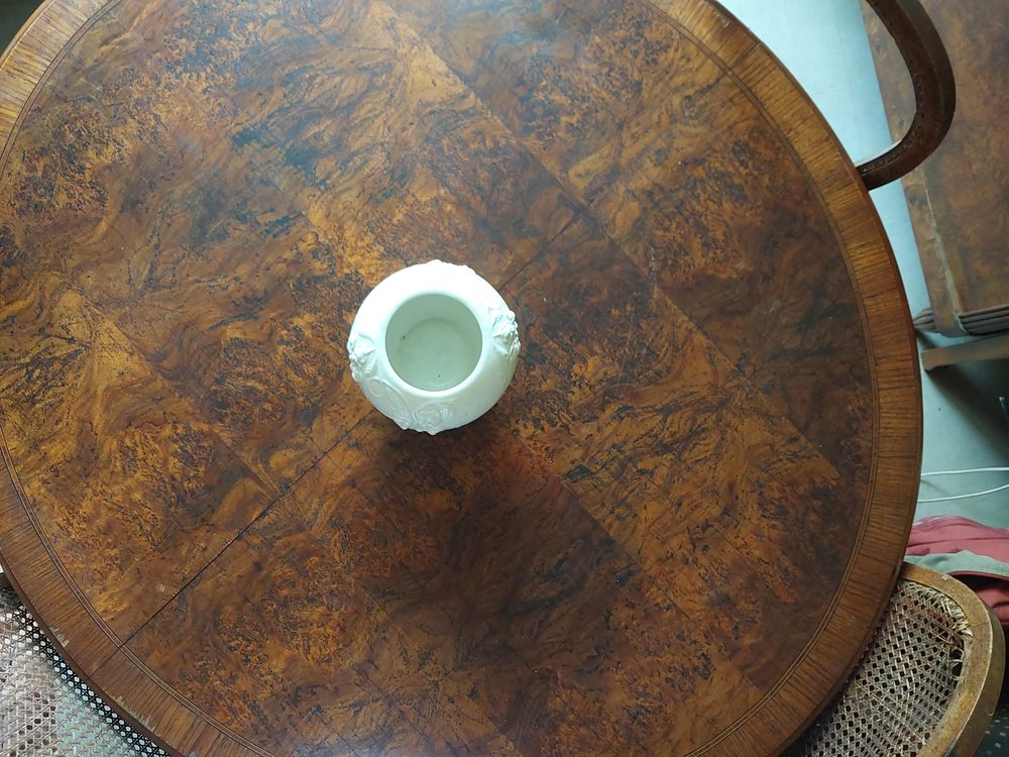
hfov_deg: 60.0
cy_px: 378
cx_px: 504
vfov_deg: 46.8
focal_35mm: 30
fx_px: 874
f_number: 1.8
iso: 400
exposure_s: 1/50
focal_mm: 4.6
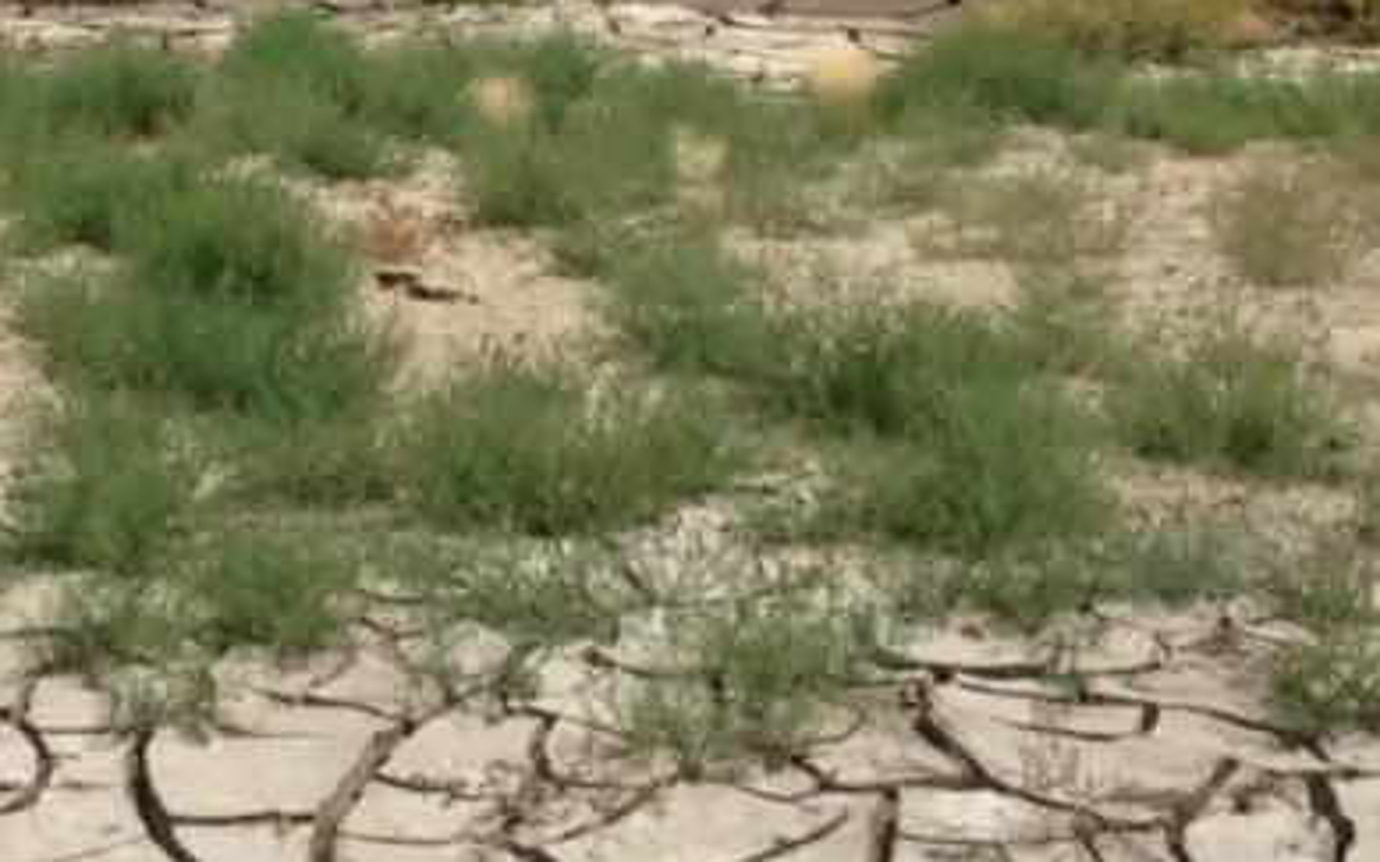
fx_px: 4061
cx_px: 422
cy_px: -57
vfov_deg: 11.9
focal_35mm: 108
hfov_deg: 19.2
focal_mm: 4.13
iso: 50
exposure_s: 1/3195
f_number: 2.4
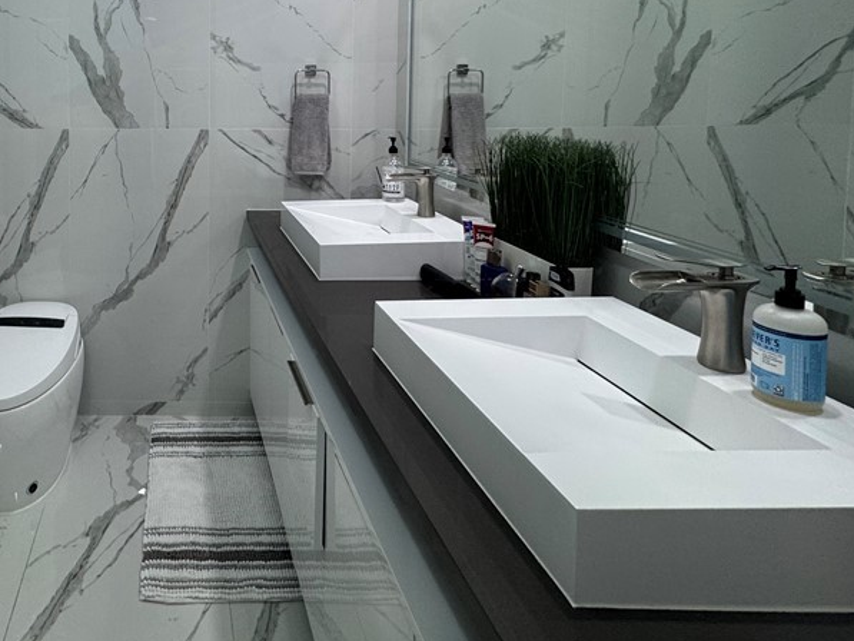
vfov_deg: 52.8
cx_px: 160
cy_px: 120
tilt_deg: -3.6
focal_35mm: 24
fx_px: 592
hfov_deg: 64.7
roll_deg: -0.2
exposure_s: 1/120
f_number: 2.2
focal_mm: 2.22
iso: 125
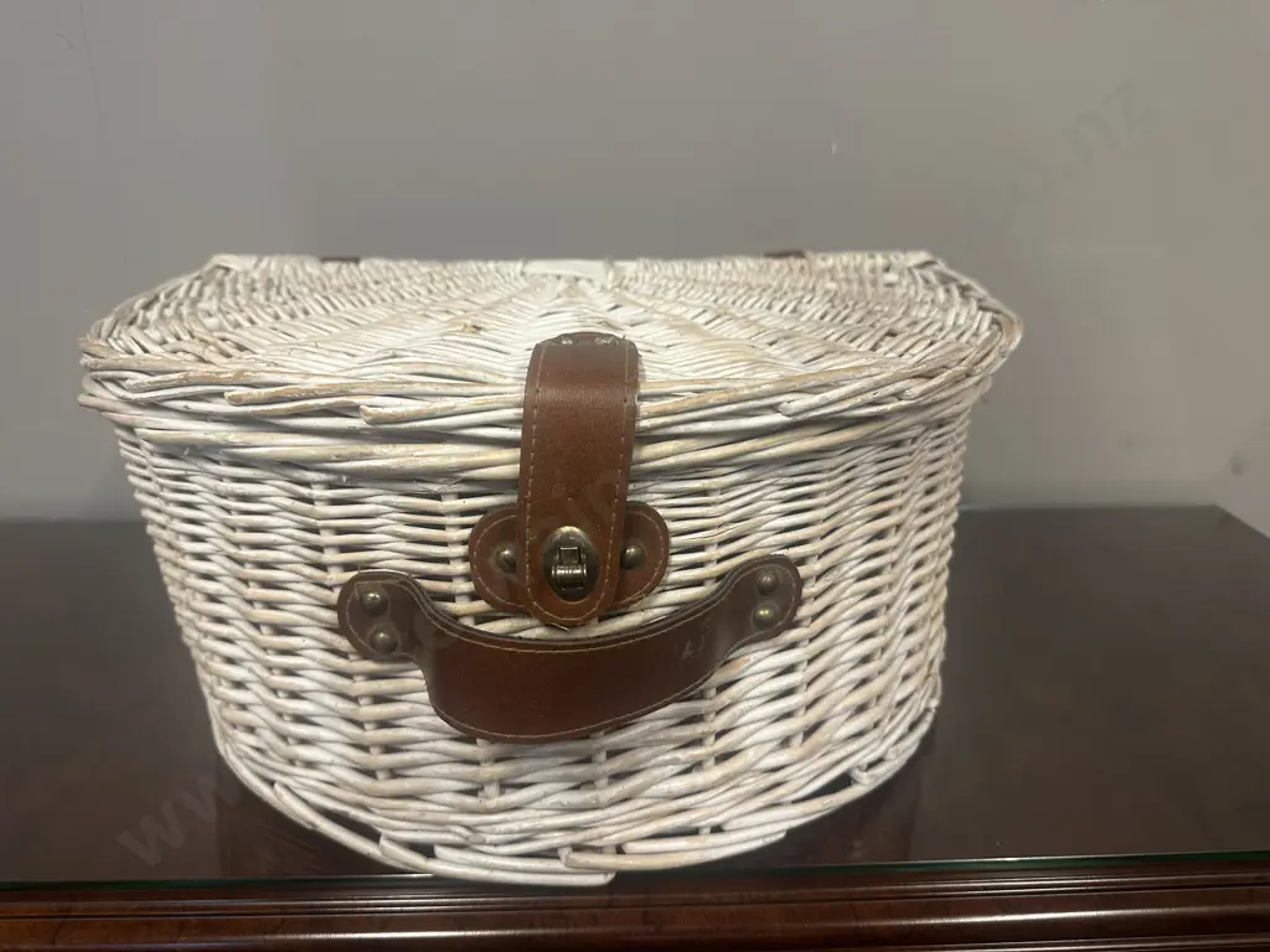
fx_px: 881
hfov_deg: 71.6
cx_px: 635
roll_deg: +0.0
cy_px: 476
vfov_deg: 56.8
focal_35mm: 24
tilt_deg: -21.1
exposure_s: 1/50
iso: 160
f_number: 1.78
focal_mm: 6.86
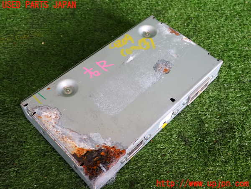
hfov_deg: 49.0
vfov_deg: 37.7
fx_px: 276
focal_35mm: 38
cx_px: 126
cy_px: 94
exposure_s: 1/40
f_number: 2.7
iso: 250
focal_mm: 6.83
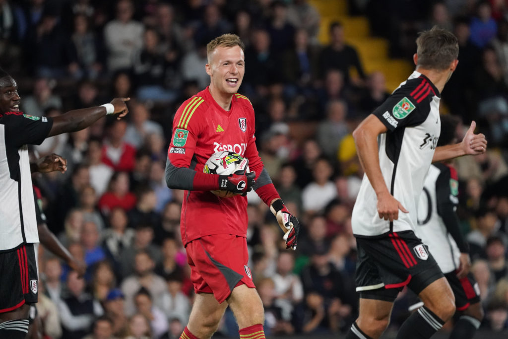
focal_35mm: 489
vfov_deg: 2.8
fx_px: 6901
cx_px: 254
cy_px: 170
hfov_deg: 4.2
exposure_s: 1/1250
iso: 10000
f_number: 6.3
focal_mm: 489
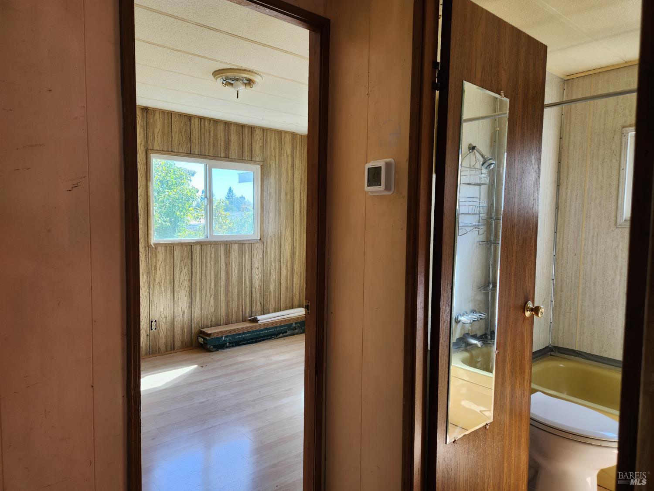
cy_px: 246
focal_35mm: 23
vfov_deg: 58.9
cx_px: 327
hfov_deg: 73.9
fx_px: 435
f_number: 1.8
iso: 80
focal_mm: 5.4
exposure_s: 1/180
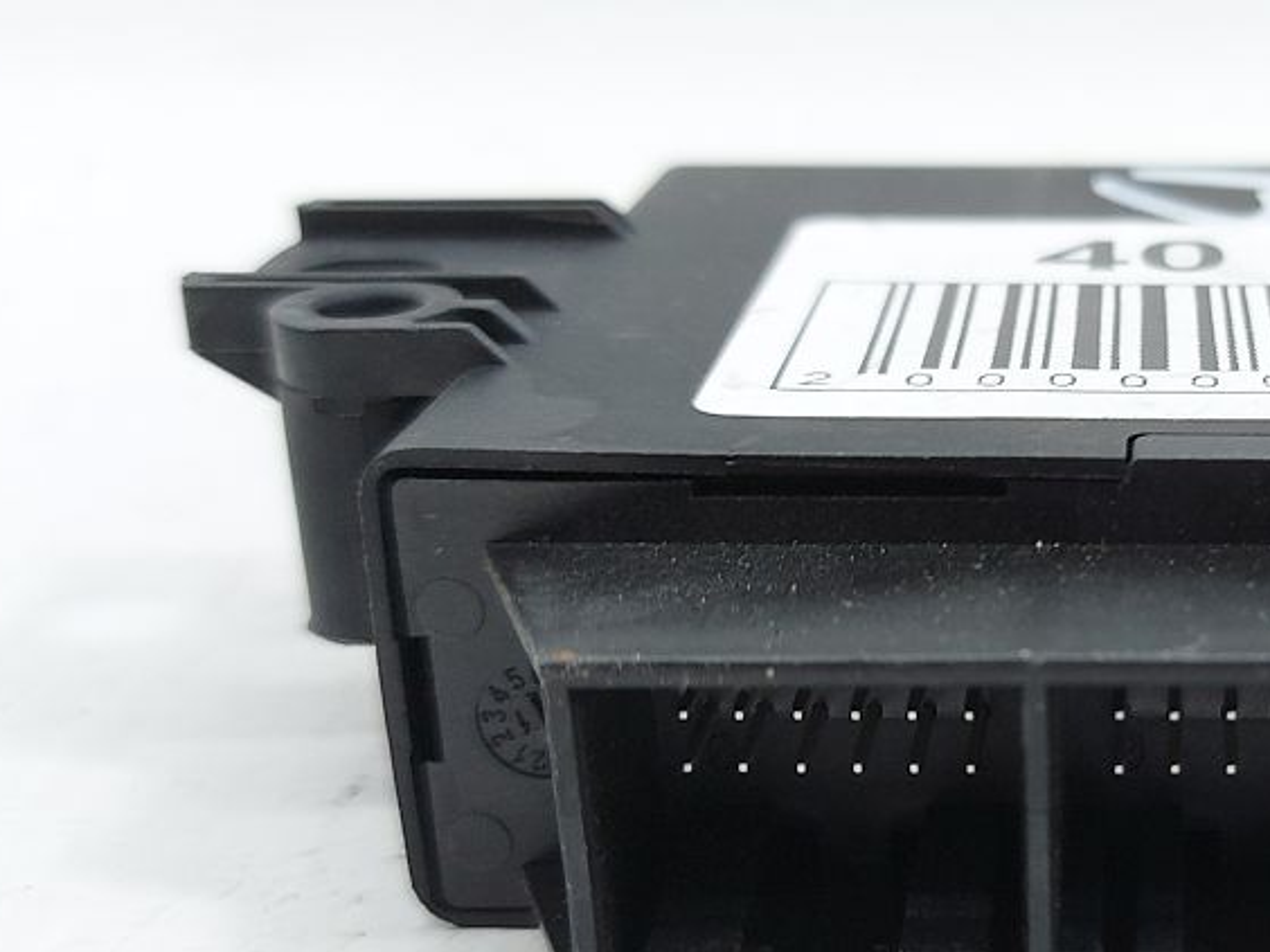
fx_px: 2165
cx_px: 1204
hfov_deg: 30.8
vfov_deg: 24.8
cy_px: 576
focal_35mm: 59
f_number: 1.8
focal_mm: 5.23
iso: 64
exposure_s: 1/50
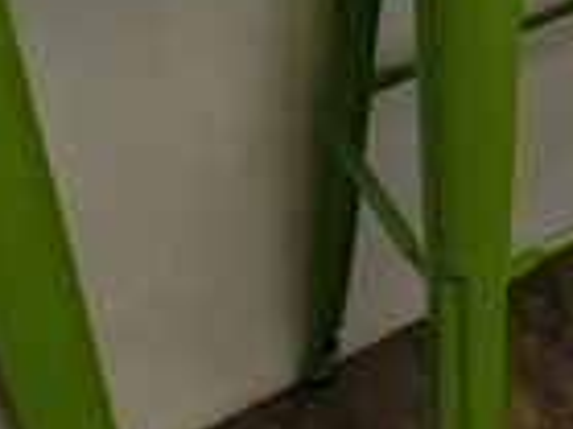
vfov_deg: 11.1
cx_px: 1435
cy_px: -780
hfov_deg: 13.6
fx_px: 1588
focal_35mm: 96
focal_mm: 2.2
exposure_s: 1/100
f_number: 2.2
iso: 50
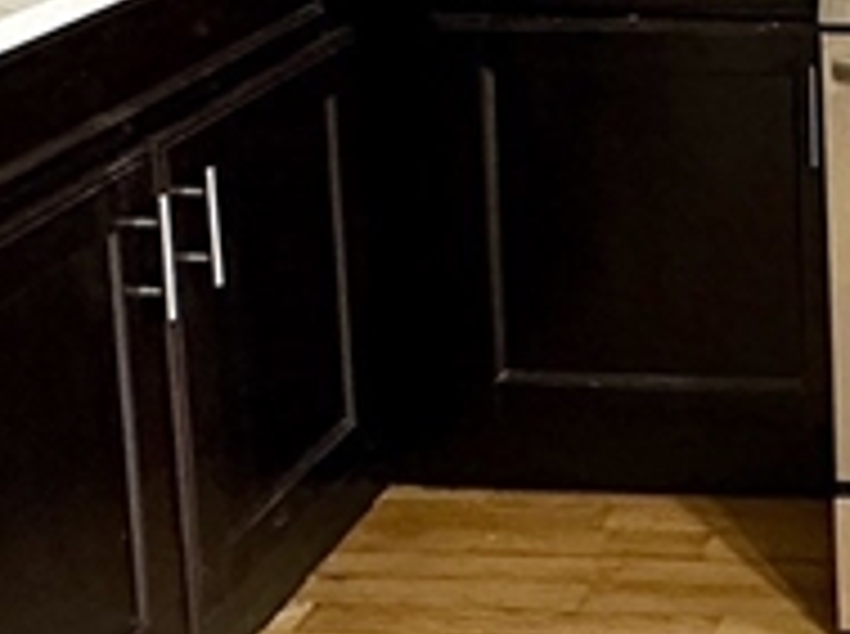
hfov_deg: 22.1
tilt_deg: -6.9
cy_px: -306
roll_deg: +0.3
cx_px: 1210
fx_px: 1863
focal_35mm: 76
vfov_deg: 17.5
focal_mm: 2.22
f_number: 2.2
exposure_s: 1/60
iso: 640
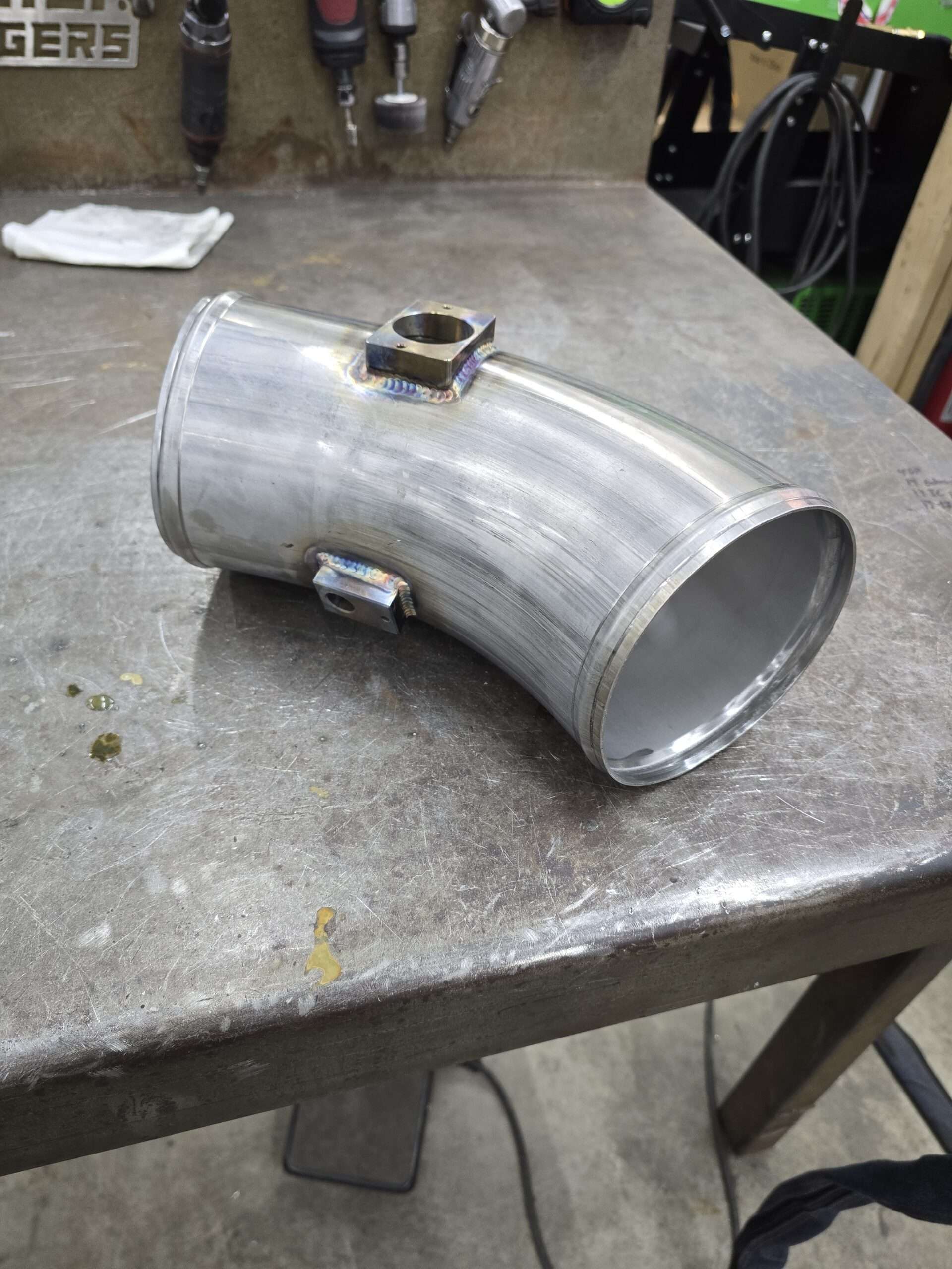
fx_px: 843
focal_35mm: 23
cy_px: 634
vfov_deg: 73.9
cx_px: 476
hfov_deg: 58.9
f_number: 1.7
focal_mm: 6.3
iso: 320
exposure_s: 1/120
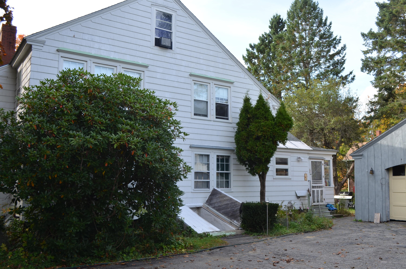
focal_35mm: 33
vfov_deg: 39.8
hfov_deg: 57.3
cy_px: 134
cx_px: 203
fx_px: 371
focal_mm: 22
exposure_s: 1/200
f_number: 7.1
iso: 200
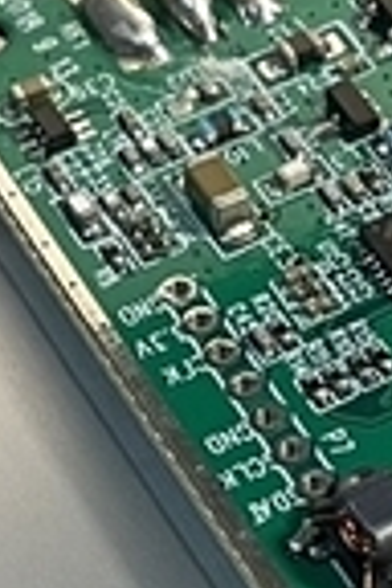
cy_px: 122
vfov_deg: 9.1
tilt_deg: -45.8
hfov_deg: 6.0
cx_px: 502
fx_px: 3691
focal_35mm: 226
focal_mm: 4.2
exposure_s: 1/50
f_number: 1.6
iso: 160
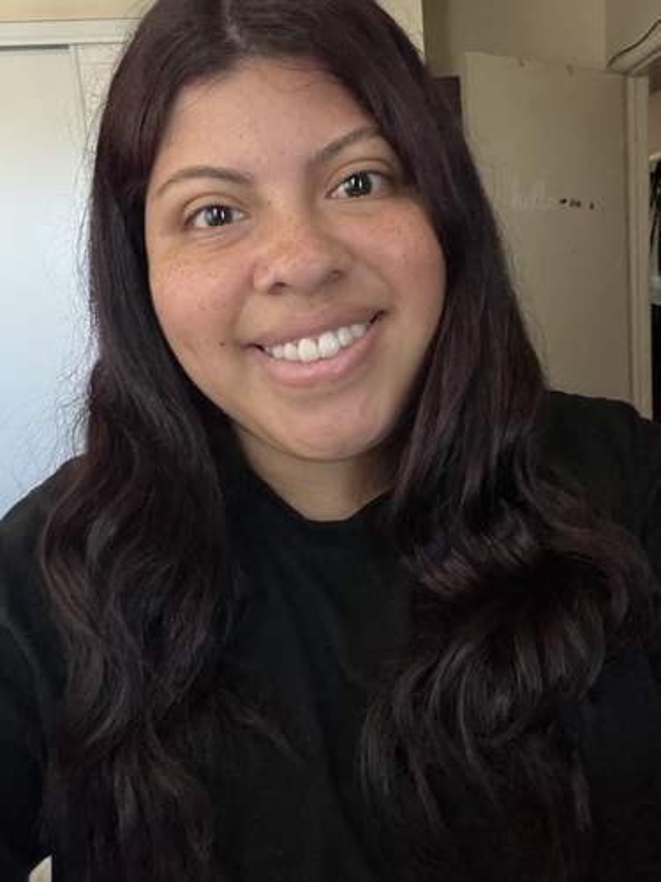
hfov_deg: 46.8
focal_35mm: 30
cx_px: 330
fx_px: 764
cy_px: 441
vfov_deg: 60.0
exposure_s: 1/20
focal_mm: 2.71
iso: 800
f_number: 2.2
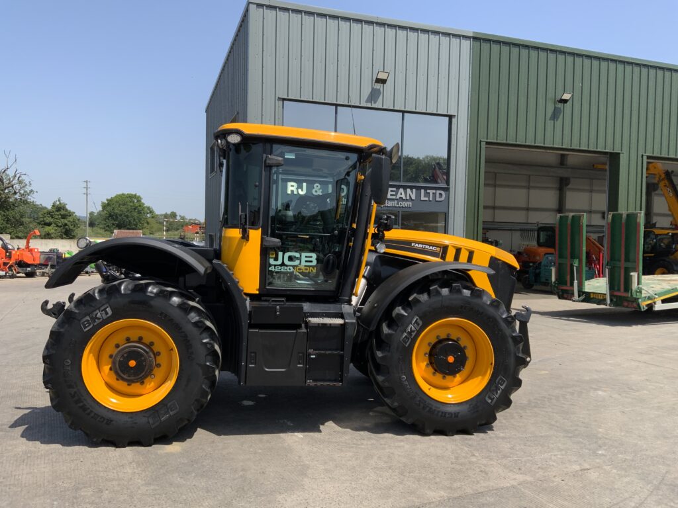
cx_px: 339
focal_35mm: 29
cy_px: 254
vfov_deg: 48.2
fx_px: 568
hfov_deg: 61.7
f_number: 1.8
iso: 16
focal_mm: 3
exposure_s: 1/1250
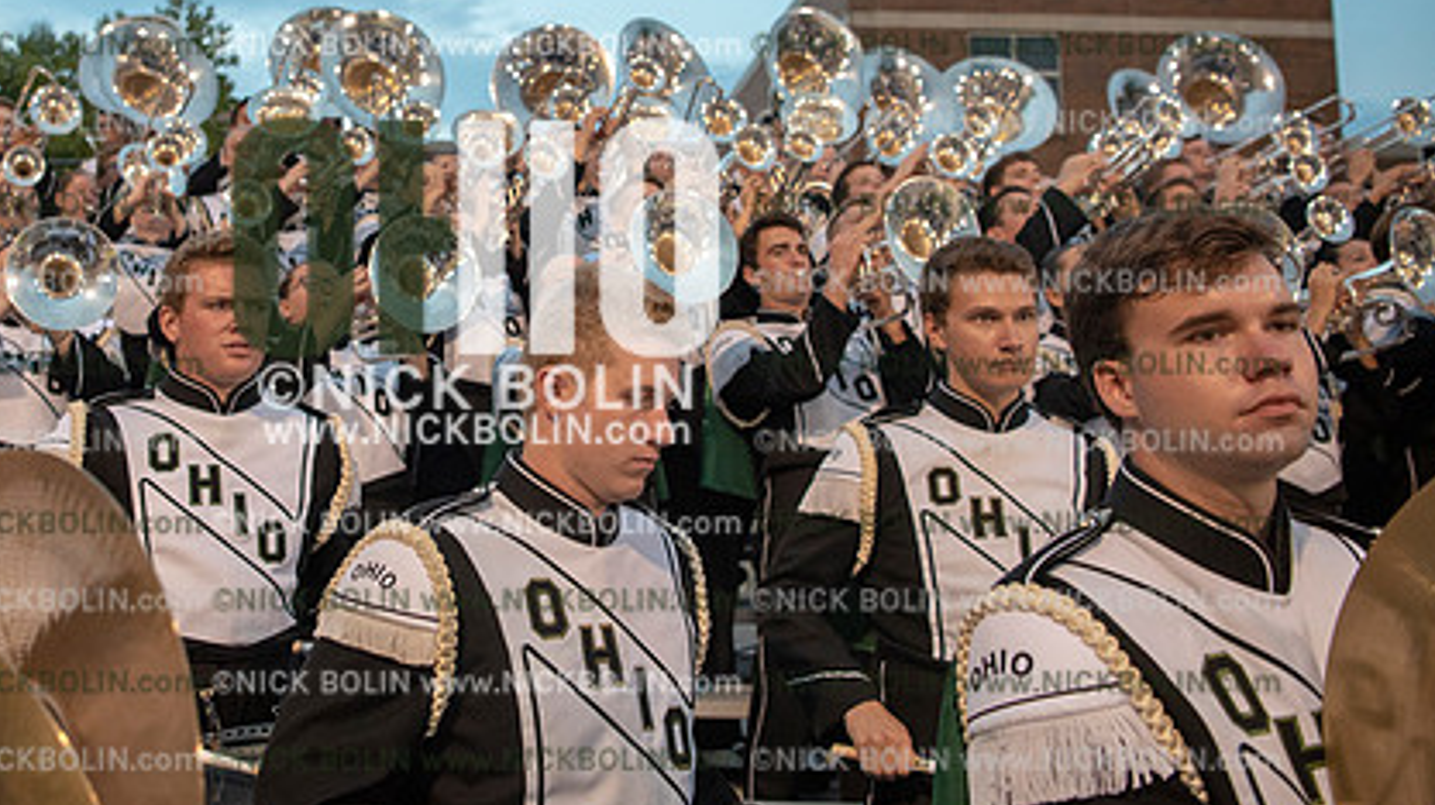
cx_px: 475
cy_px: 284
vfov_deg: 33.4
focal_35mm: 35
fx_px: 1331
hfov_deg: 55.4
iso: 2000
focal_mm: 24
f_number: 3.2
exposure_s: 1/250
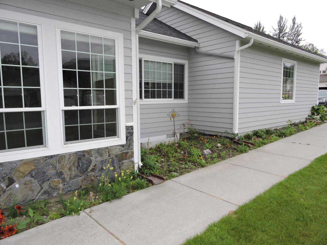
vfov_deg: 56.8
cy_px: 122
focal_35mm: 24
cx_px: 164
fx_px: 227
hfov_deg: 71.6
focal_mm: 4.3
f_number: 3.3
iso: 100
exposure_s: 1/320
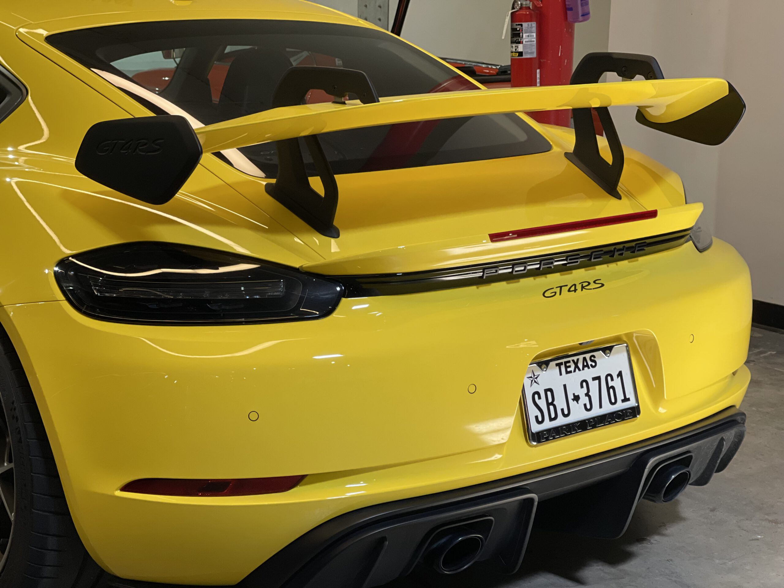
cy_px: 294
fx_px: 1450
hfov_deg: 30.3
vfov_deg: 22.9
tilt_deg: -12.9
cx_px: 392
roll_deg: -1.0
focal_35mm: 64
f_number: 2.2
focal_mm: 7.5
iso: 250
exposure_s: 1/120
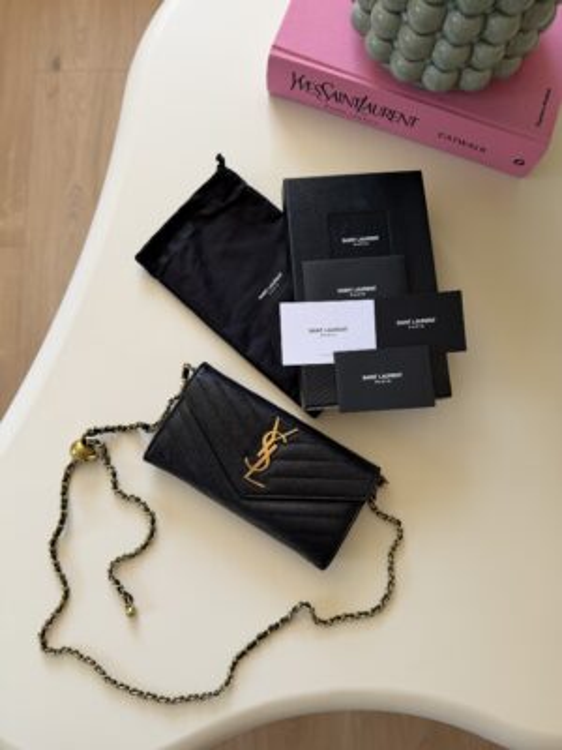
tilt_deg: -79.3
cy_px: 375
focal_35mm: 24
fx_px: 520
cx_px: 281
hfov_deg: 56.8
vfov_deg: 71.6
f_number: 1.78
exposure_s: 1/121
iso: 64
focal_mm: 6.76
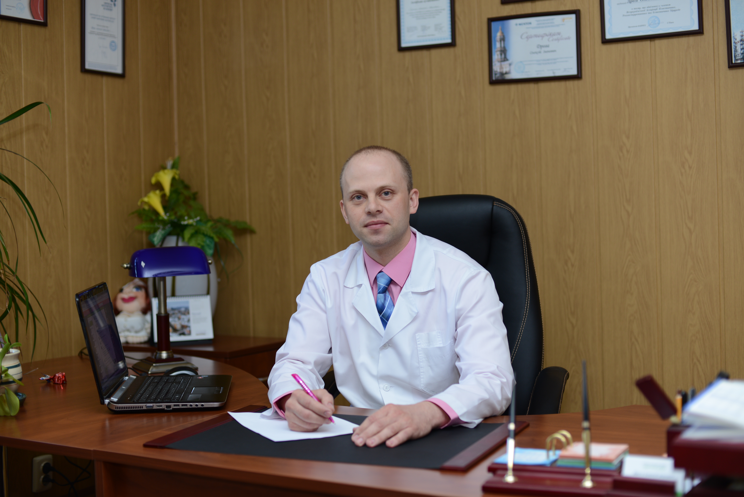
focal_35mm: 50
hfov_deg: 39.6
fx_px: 1034
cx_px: 372
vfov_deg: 27.0
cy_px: 248
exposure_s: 1/160
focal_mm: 50
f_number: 2.5
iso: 200
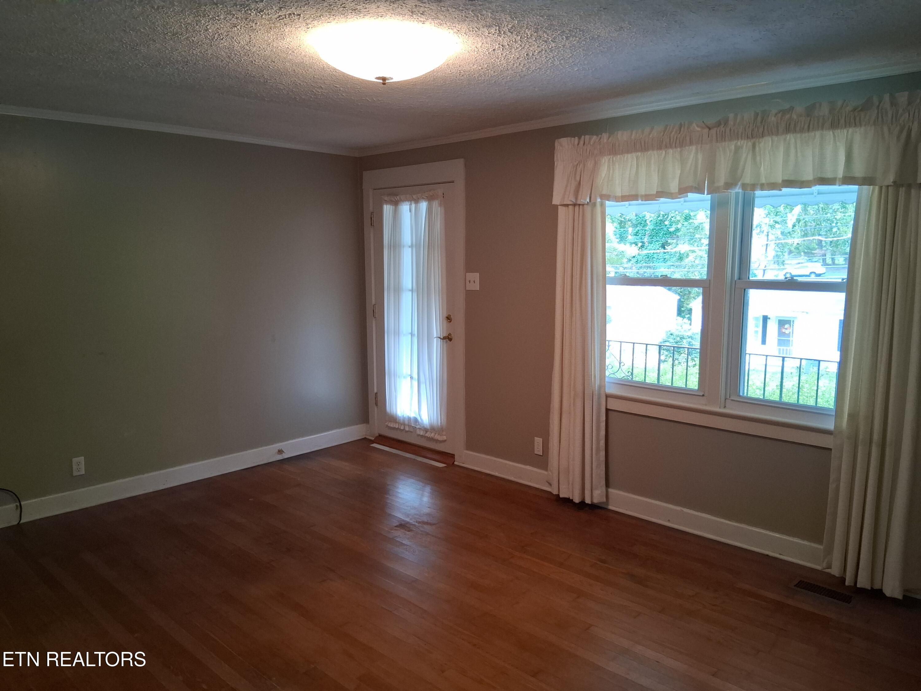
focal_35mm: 26
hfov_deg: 67.3
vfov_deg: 53.1
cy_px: 346
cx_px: 460
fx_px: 692
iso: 200
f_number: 1.8
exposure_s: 1/100
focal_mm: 3.98
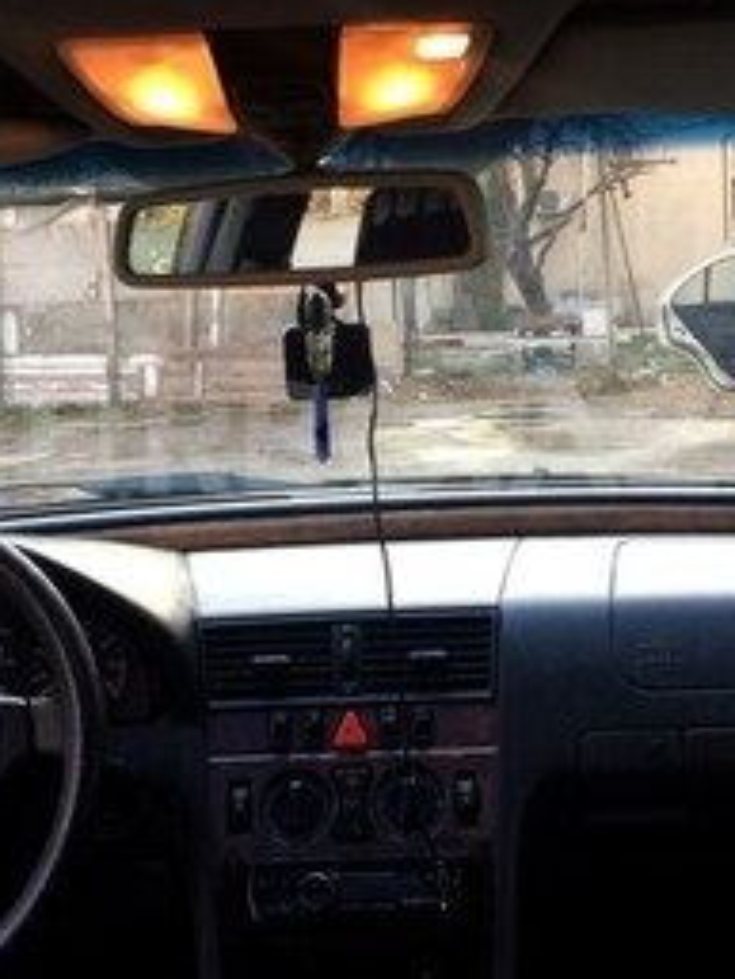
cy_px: 438
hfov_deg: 26.1
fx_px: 1584
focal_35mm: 56
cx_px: 324
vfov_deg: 34.3
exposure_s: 1/33
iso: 40
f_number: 2.2
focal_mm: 4.15
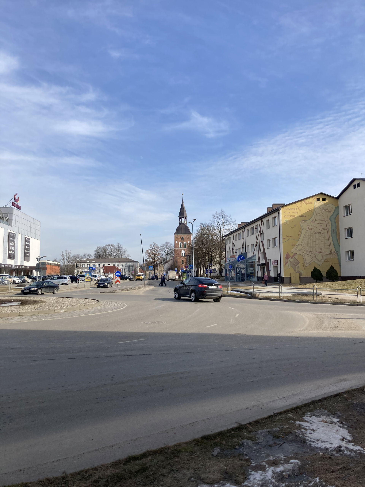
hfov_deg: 49.7
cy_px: 244
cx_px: 182
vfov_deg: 63.4
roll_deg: -0.5
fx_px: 394
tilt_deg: +6.3
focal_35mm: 28
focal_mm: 3.99
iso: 20
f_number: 1.8
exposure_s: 1/2404
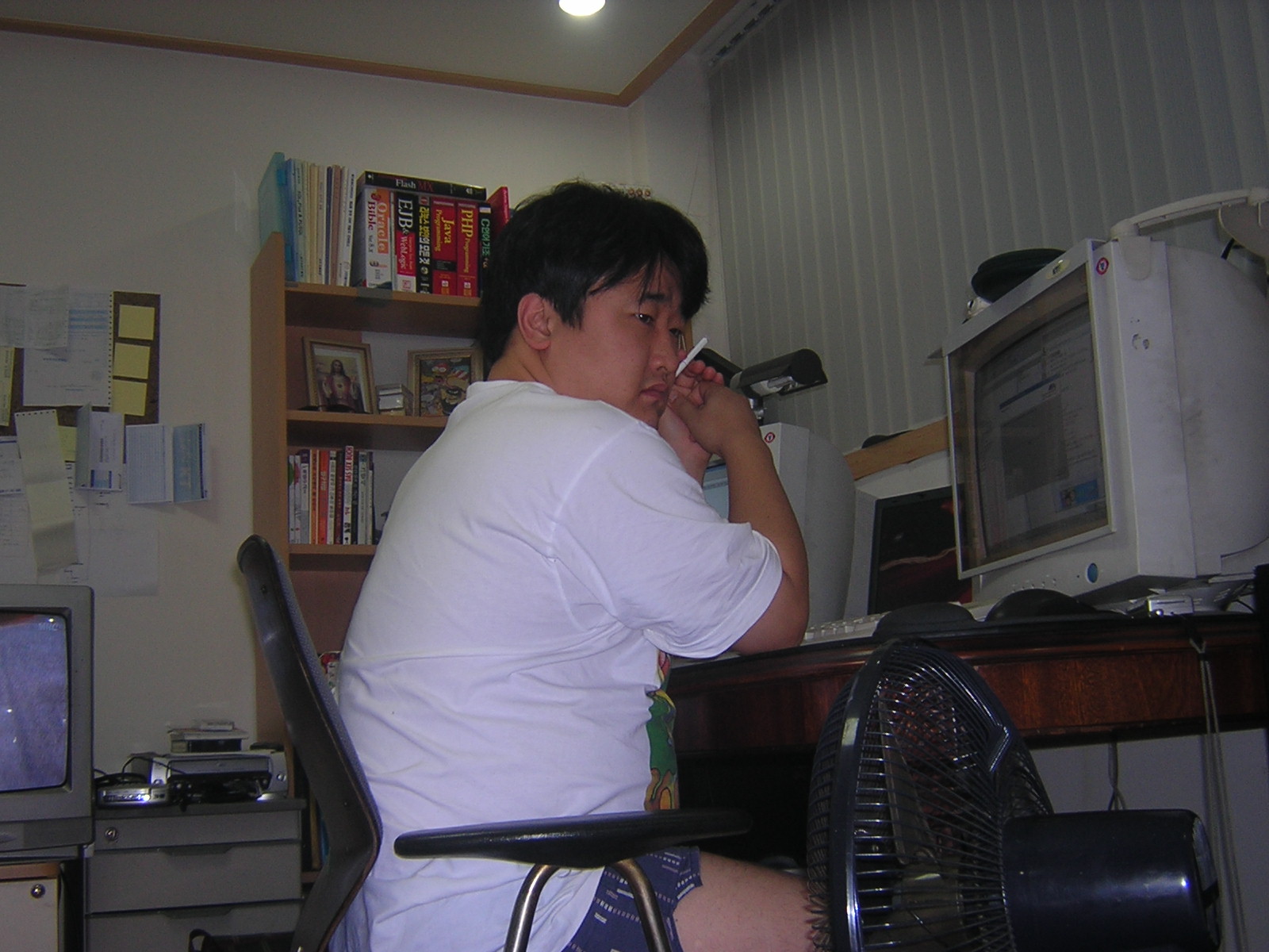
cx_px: 634
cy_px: 476
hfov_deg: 51.4
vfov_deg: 39.7
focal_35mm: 36
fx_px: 1320
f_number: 2.6
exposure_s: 1/60.1
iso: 100
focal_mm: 4.7
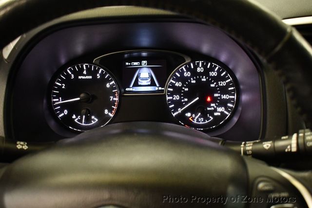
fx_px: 312
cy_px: 104
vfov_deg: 36.9
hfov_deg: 53.1
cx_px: 156
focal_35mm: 36
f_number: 3.5
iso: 2800
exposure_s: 1/125
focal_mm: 18
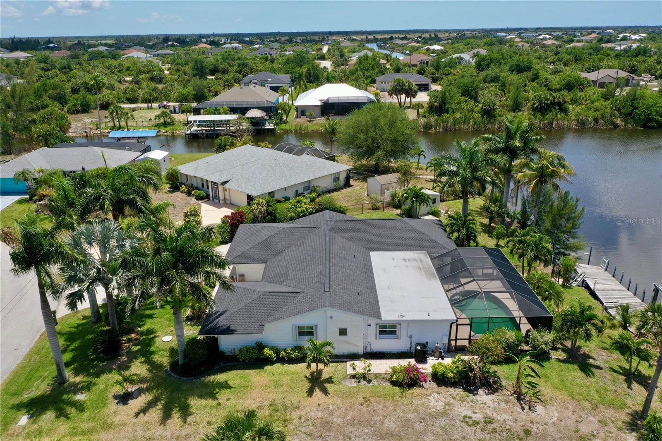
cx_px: 331
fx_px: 515
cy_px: 220
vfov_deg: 46.4
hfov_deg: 65.5
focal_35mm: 28
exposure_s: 1/500
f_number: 6.3
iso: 100
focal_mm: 10.26
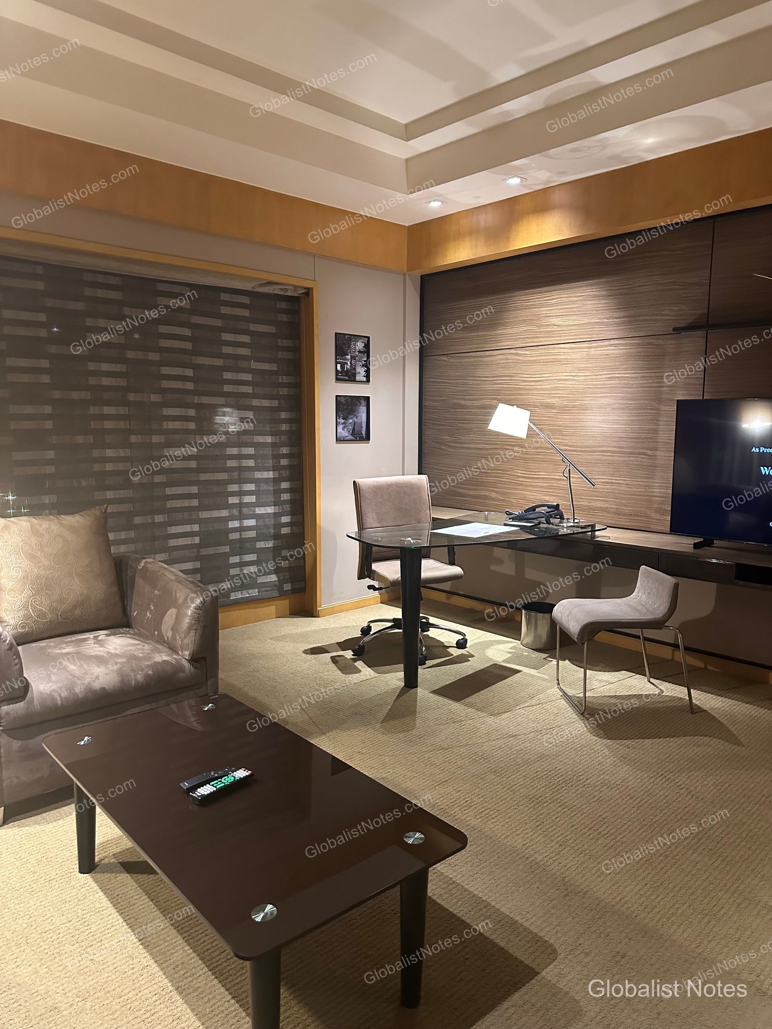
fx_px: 714
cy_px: 514
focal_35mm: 24
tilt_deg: -7.0
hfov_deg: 56.8
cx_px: 386
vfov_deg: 71.6
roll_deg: -1.0
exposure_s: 1/33
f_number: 1.78
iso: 640
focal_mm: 6.86
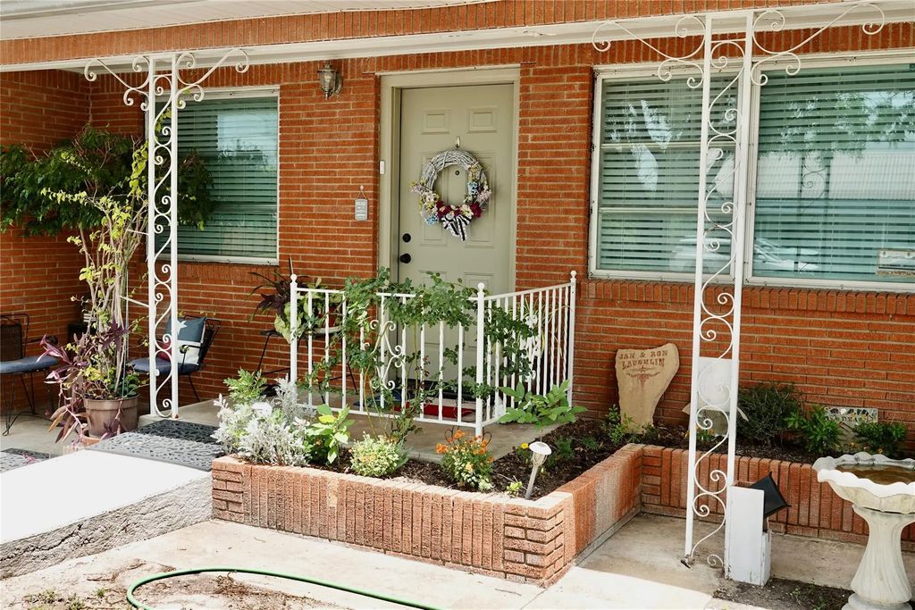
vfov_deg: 36.0
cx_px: 458
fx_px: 940
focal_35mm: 37
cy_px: 305
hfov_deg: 51.9
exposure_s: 1/250
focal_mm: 13.7
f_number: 4
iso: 100
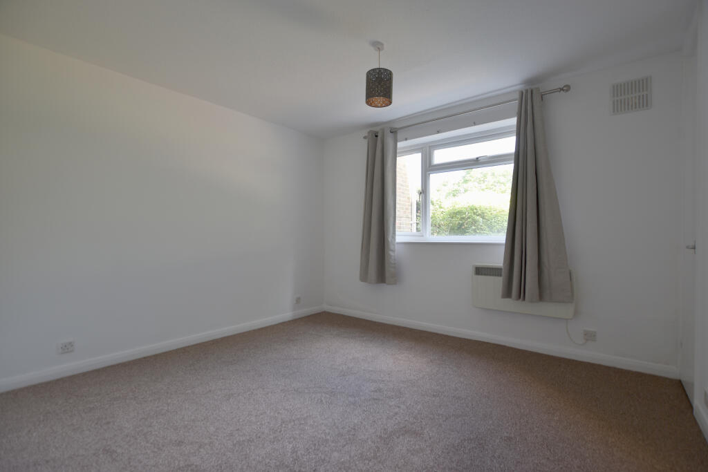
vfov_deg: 72.1
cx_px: 354
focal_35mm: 16
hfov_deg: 95.0
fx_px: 325
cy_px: 236
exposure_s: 1/40
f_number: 3.5
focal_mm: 11
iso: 100
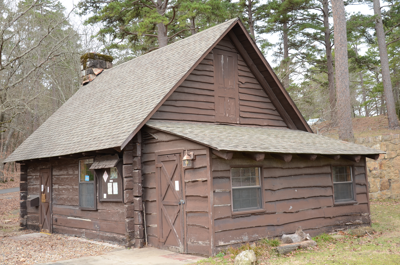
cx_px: 200
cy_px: 132
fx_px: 466
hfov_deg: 46.5
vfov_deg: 31.8
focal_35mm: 42
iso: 200
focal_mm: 28
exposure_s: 1/125
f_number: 5
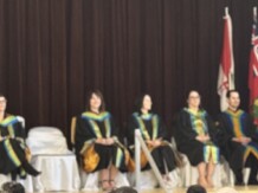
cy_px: 137
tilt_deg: -0.4
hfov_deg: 9.7
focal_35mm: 195
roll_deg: +0.7
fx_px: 1452
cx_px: 429
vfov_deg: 7.6
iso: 200
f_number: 1.78
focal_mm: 6.76
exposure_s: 1/60
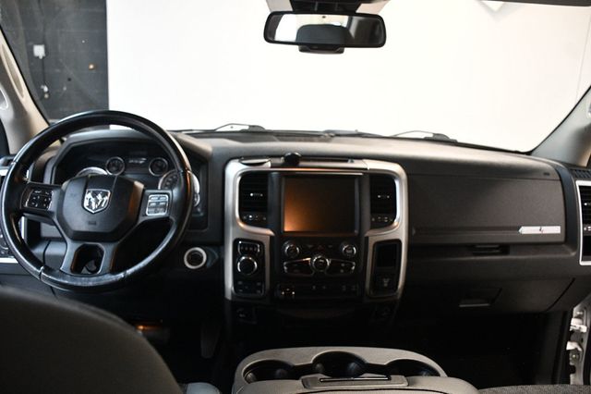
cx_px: 296
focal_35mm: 30
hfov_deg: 62.0
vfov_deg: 43.6
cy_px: 197
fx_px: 492
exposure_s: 1/80
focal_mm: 20
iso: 3200
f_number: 3.5
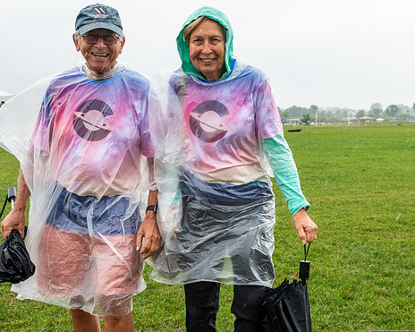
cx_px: 179
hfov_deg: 35.9
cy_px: 163
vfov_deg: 29.1
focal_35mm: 52
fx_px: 639
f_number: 4.5
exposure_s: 1/640
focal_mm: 24
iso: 1600
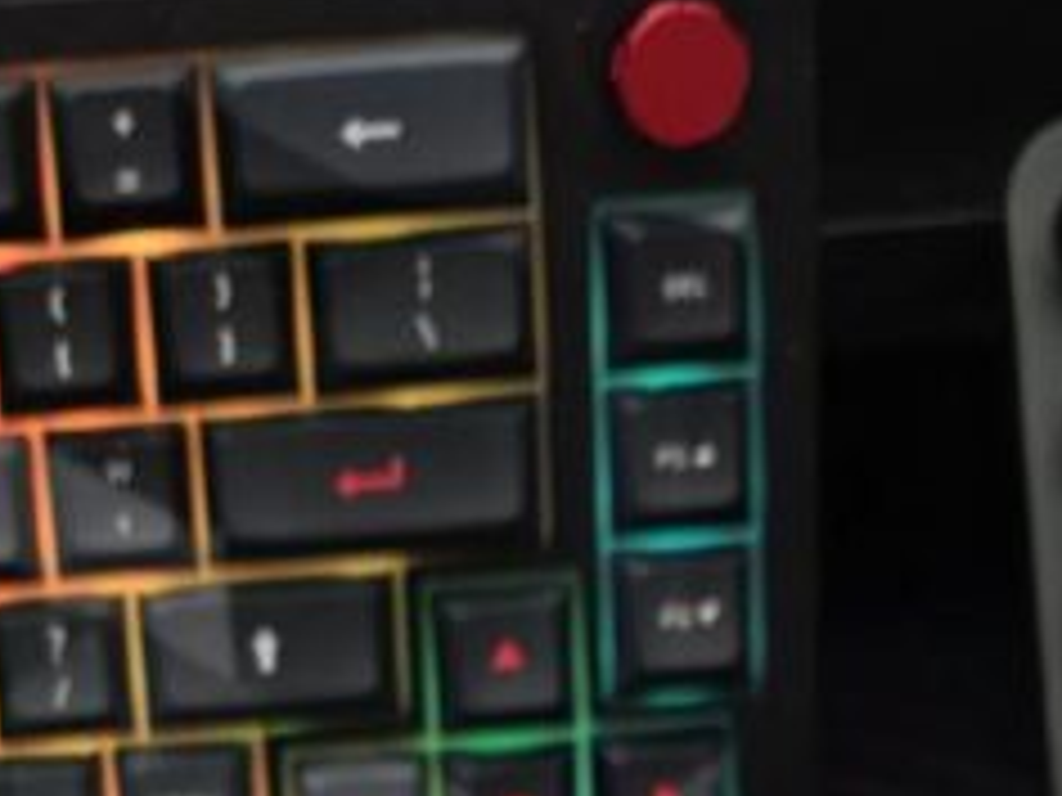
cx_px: 360
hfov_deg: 19.6
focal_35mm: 100
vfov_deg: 12.6
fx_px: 3068
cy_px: 1700
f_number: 1.7
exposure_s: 1/62
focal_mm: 6.3
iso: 250
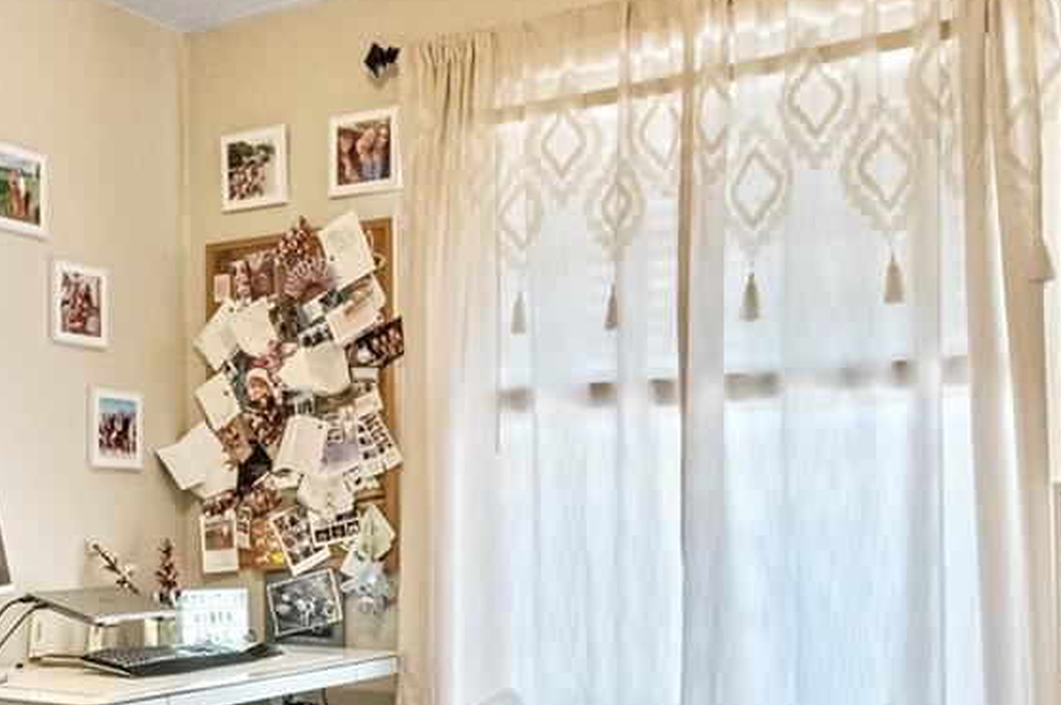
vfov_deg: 28.9
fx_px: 1354
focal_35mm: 46
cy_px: 498
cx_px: 145
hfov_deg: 40.2
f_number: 9
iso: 6400
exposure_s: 1/25
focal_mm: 16
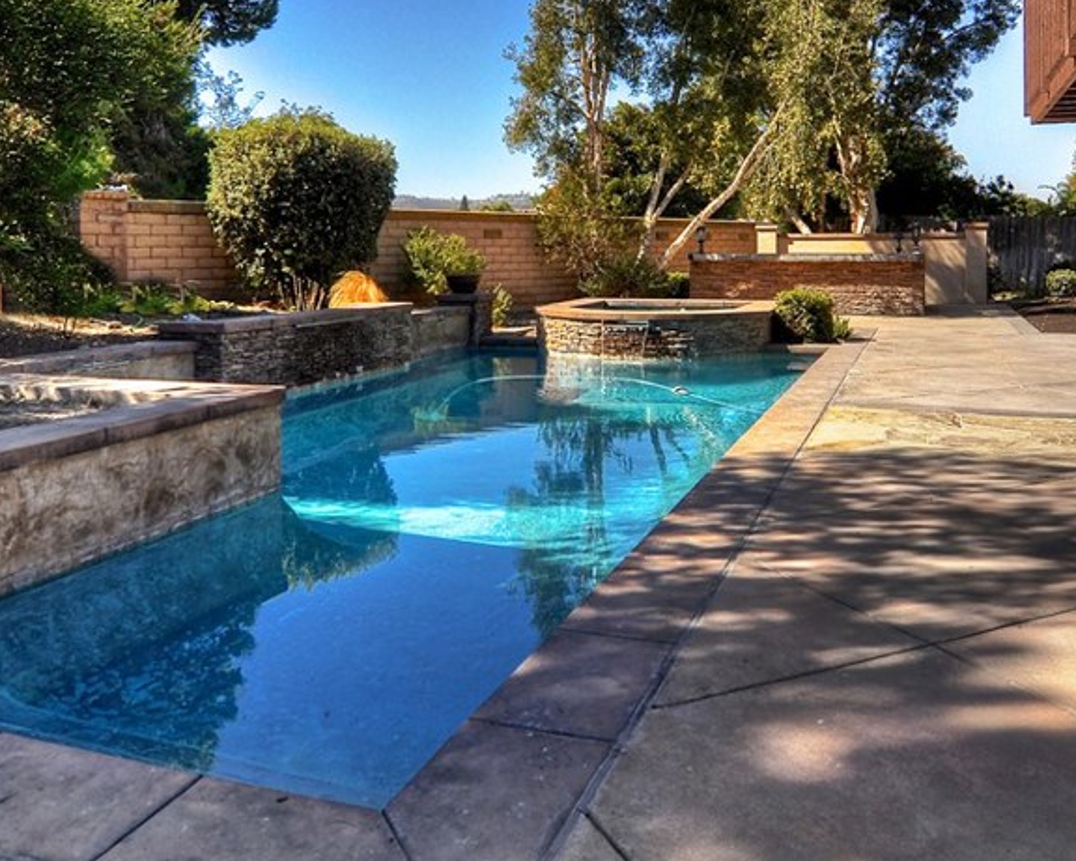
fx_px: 956
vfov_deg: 47.6
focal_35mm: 30
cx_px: 570
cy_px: 273
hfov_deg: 58.7
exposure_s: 1/400
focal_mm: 12
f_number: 7.1
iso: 160
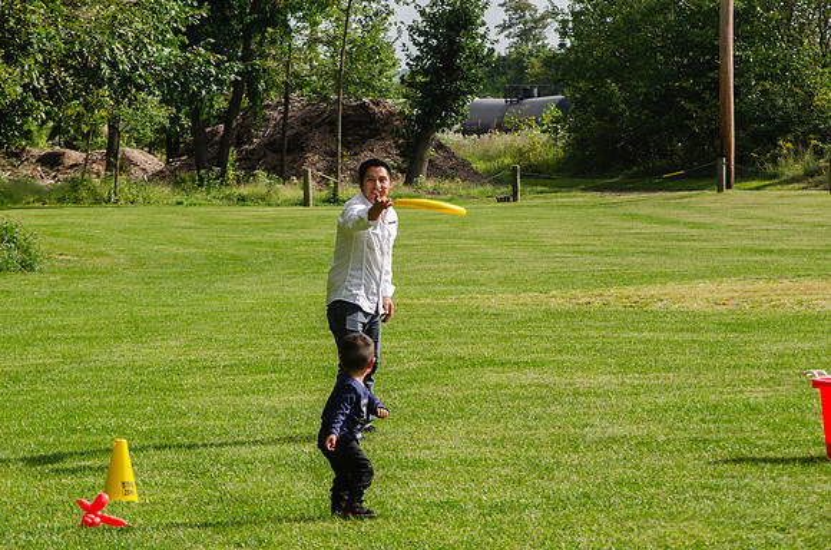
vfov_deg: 7.9
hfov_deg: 11.8
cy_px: 275
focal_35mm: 174
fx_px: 4008
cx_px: 416
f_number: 8
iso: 100
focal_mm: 116
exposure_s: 1/250
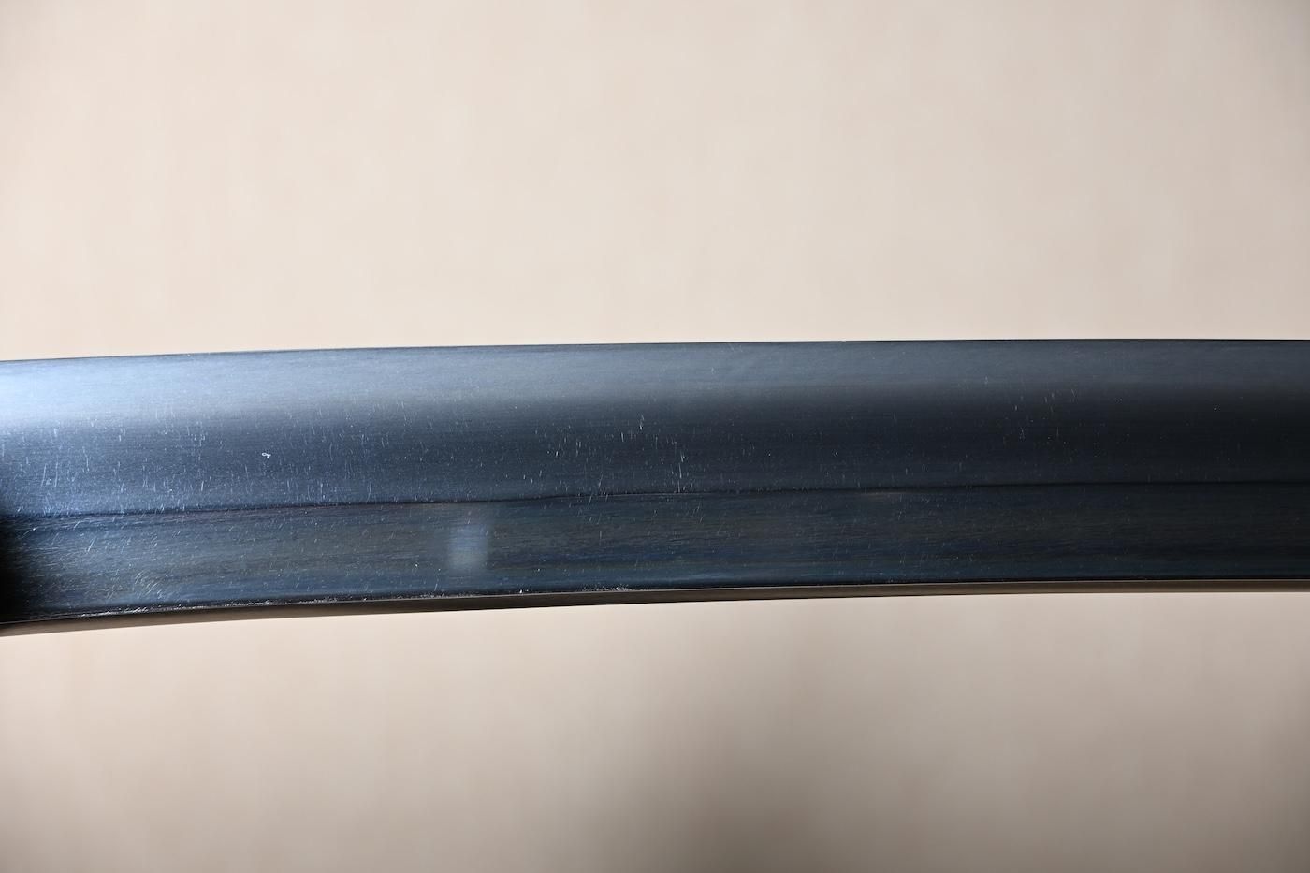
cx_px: 655
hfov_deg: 21.2
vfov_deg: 14.2
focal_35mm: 96
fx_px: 3493
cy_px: 436
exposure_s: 1/2
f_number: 5
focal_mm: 64
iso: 100
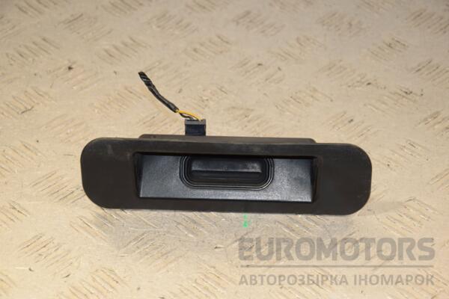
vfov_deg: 11.4
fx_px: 1497
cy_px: 150
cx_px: 224
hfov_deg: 17.1
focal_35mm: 120
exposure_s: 1/200
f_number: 7.1
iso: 800
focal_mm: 80
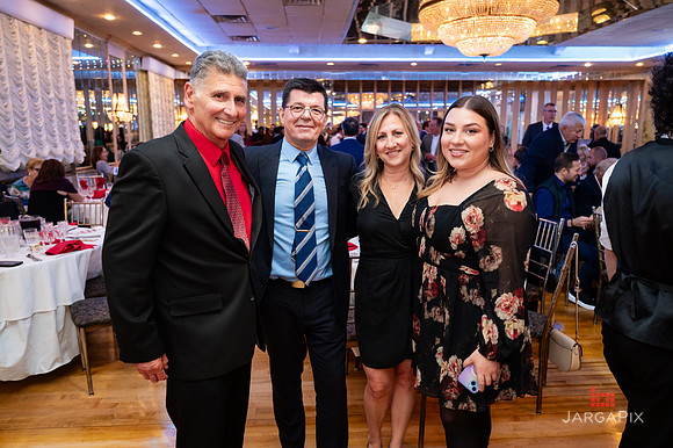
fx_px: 500
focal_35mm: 27
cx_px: 336
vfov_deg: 48.3
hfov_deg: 67.9
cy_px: 224
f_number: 3.2
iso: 1250
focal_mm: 26.5
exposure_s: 1/200
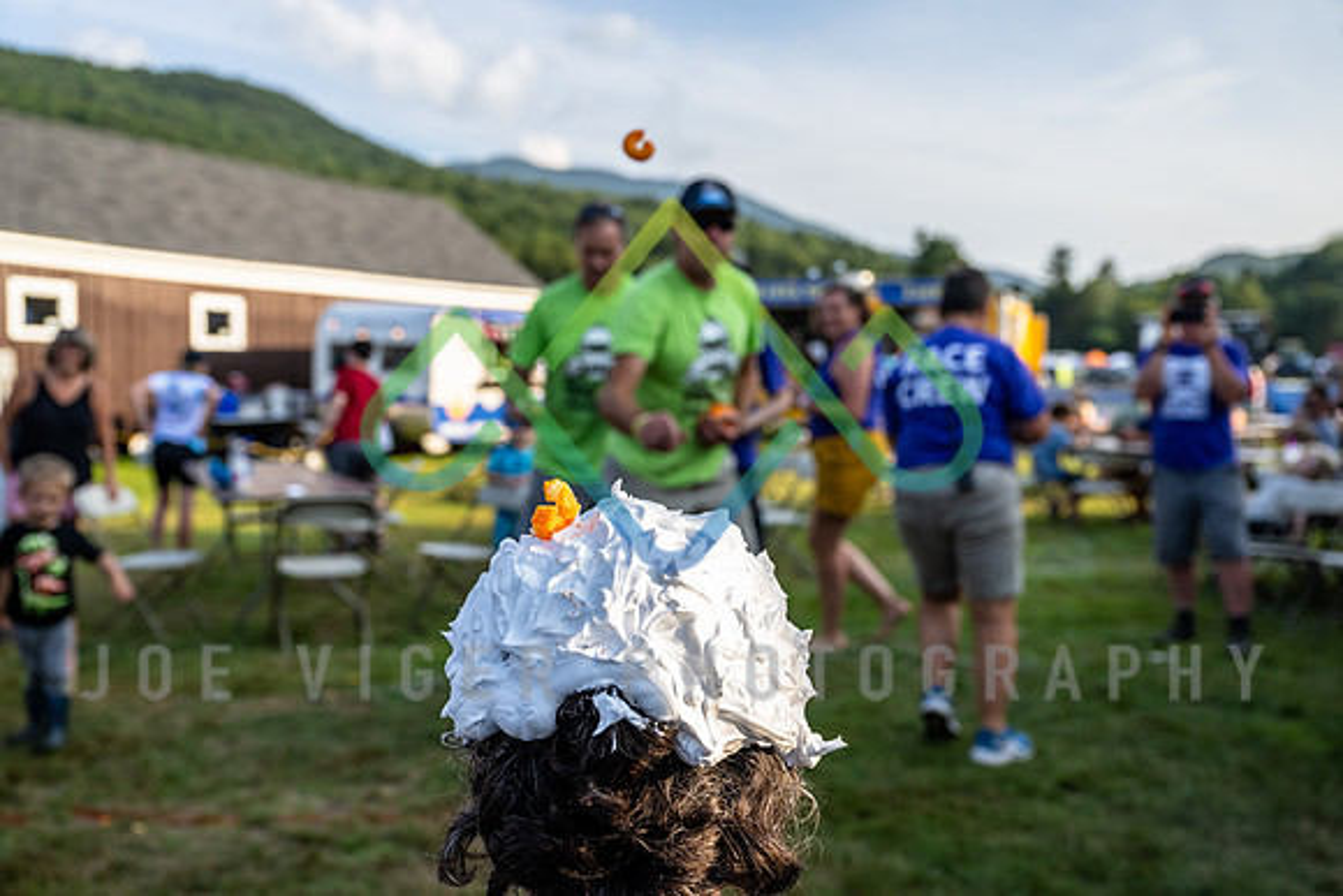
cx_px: 672
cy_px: 448
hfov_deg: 54.4
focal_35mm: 35
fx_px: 1306
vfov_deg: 37.9
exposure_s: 1/2000
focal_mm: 35
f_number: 4.5
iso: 500
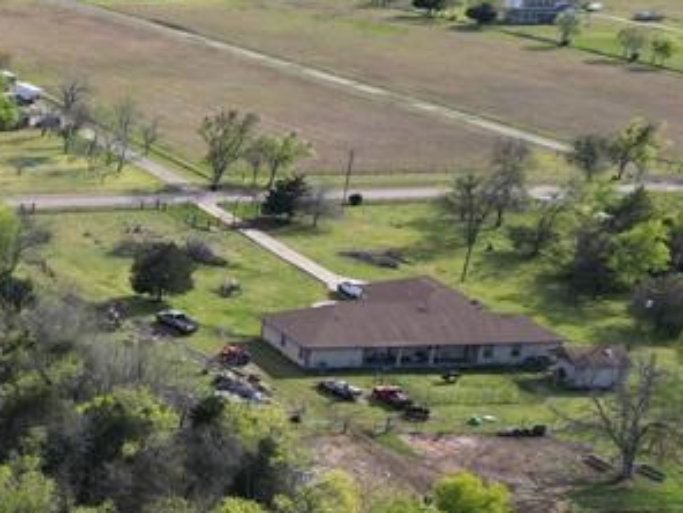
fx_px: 1638
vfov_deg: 17.6
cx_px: -367
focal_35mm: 83
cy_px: 418
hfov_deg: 20.0
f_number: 1.7
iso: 200
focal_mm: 6.72
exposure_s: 1/2500
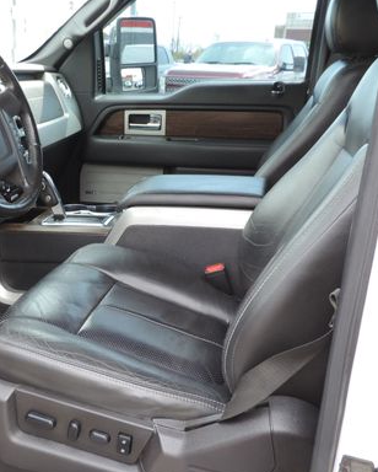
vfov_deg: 46.7
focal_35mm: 39
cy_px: 263
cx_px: 97
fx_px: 545
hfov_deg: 37.4
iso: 80
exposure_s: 1/60
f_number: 3
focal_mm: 4.3
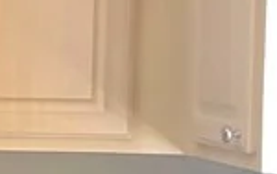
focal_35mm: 203
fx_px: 1534
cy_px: 102
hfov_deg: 8.6
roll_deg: -1.2
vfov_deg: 6.5
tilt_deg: -3.7
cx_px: -548
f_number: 1.8
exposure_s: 1/20
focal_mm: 3.99
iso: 40
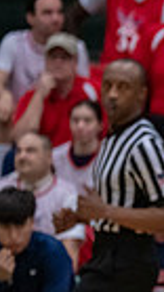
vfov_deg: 3.5
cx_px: 542
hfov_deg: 1.9
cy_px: 256
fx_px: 4825
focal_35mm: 623
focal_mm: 133
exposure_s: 1/1000
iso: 2500
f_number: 2.8
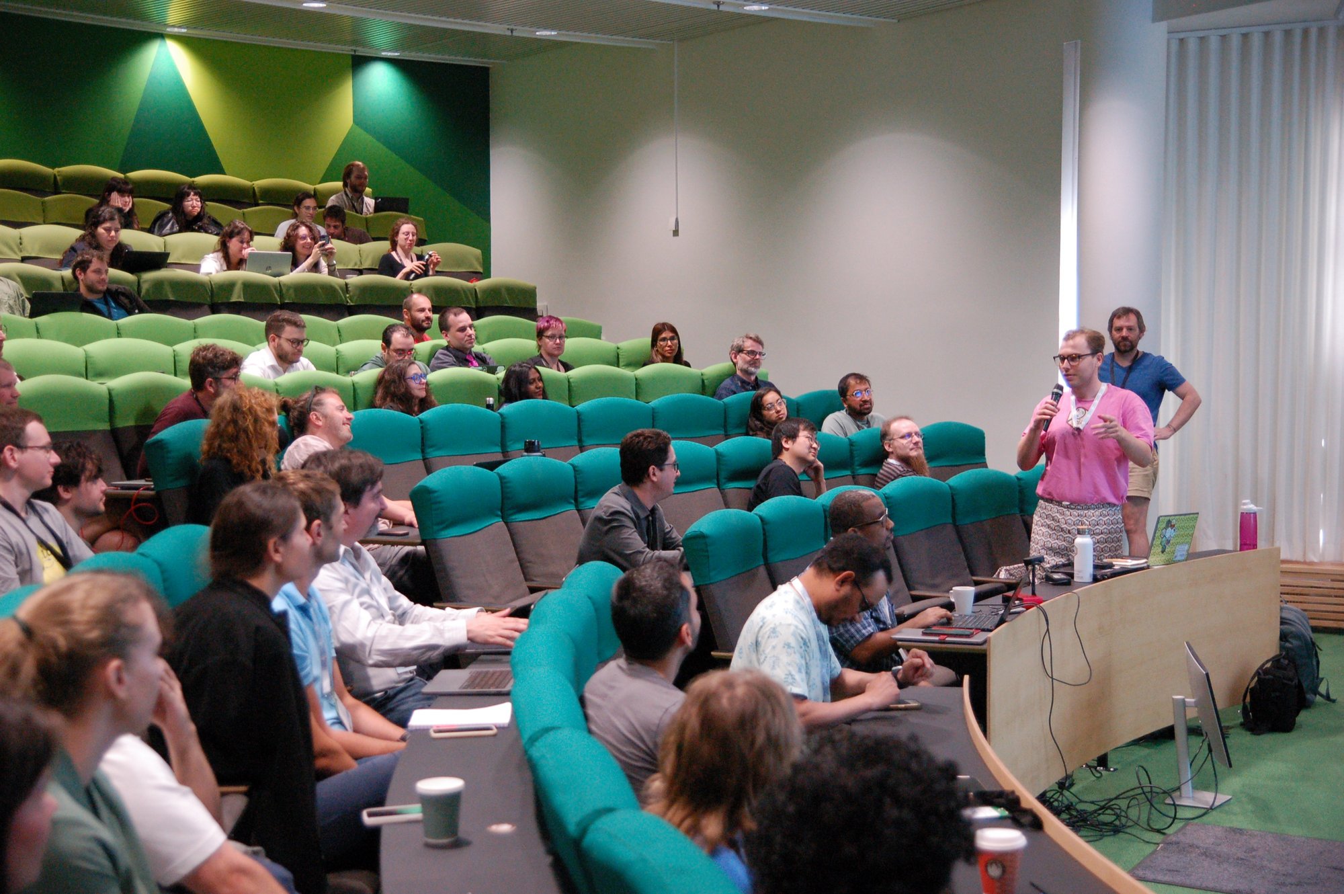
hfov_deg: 37.9
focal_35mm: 52
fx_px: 1958
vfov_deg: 25.7
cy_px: 447
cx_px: 672
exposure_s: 1/125
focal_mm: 35
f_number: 3.2
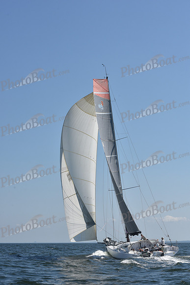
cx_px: 95
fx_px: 554
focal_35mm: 70
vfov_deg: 28.8
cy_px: 142
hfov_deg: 19.5
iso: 320
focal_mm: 70
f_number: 11
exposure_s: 1/1250
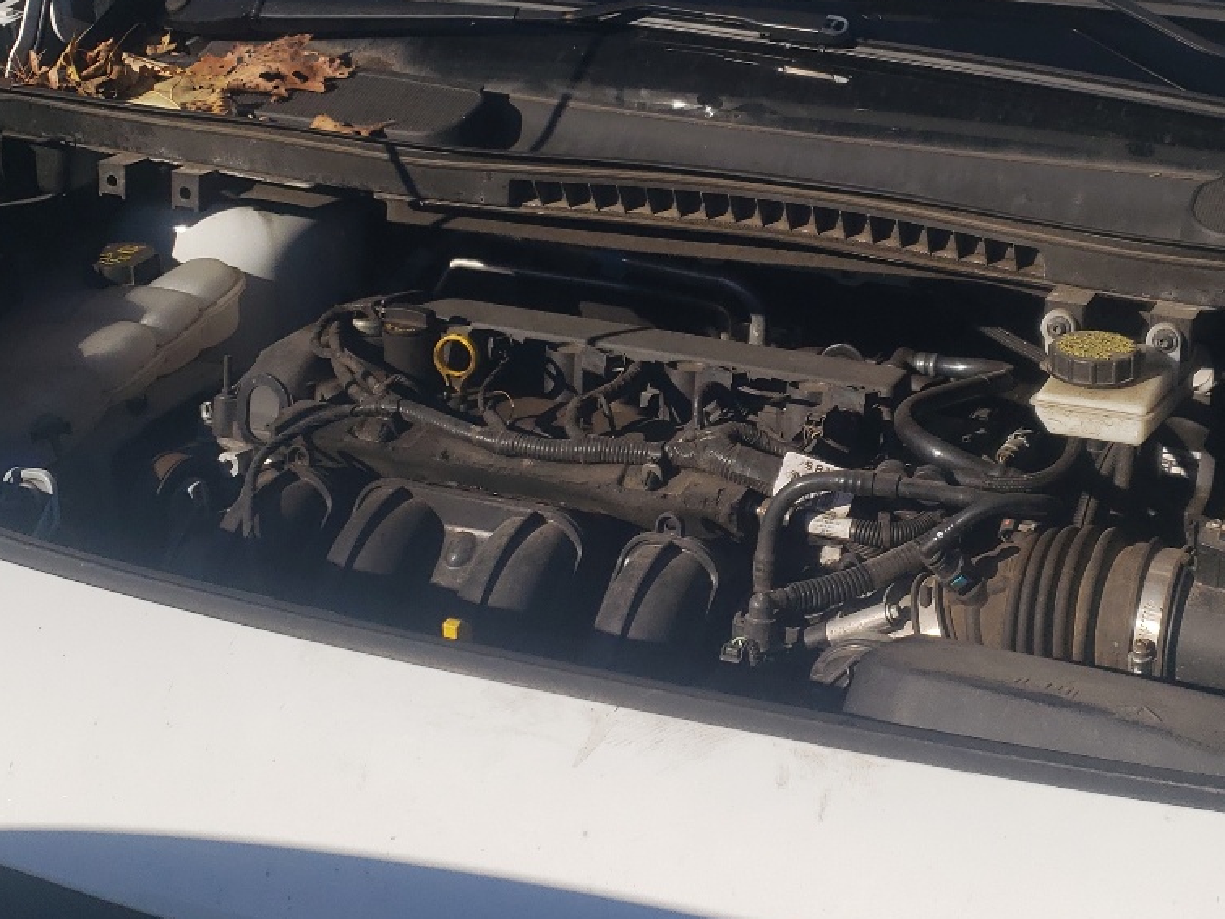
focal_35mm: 55
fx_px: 1946
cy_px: 274
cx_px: 799
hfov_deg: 34.7
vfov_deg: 26.3
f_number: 1.5
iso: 50
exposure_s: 1/5000
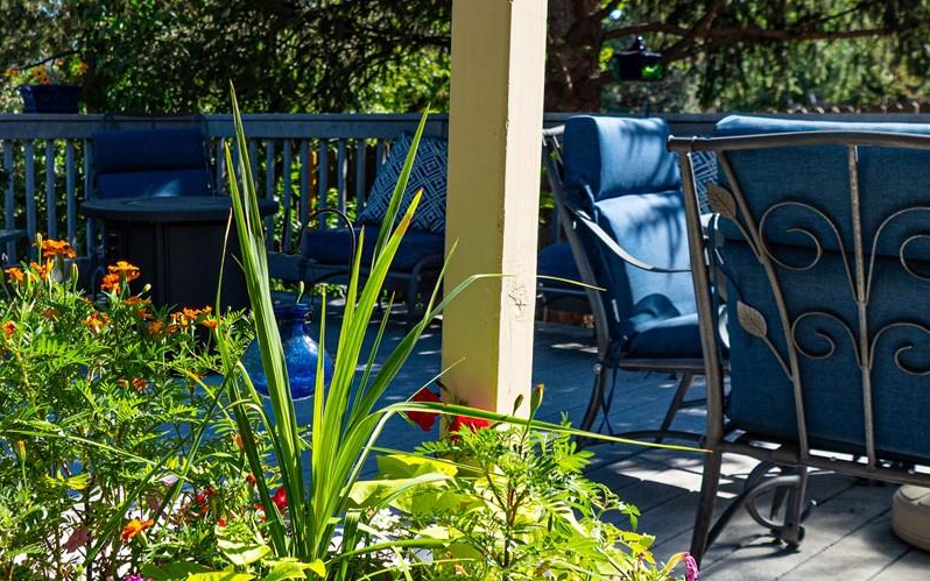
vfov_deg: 25.3
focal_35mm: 51
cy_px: 339
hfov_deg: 39.2
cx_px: 320
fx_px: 1293
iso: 200
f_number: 2.8
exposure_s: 1/1600
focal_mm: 12
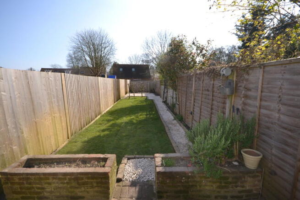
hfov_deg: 95.0
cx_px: 150
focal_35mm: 16
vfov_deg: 72.1
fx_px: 138
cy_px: 100
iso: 100
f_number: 8
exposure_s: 1/200
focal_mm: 11
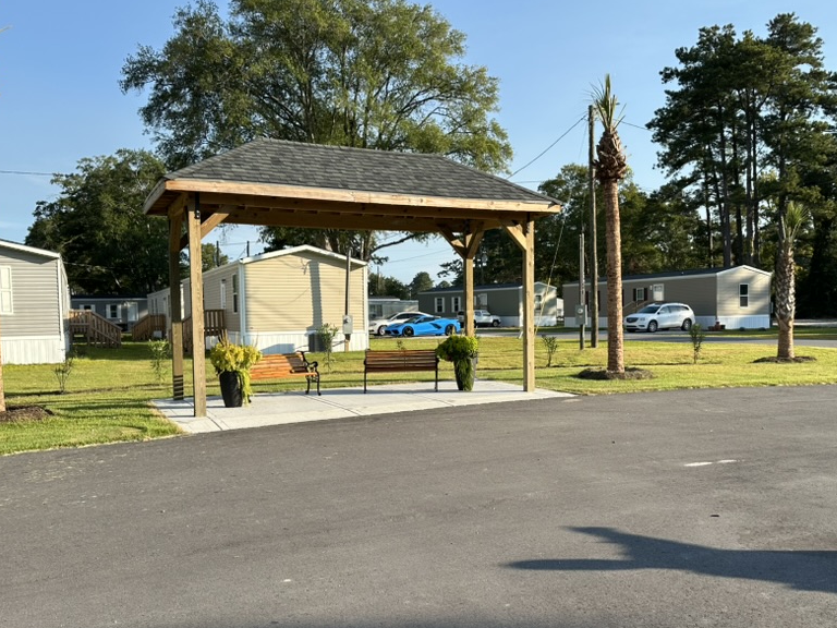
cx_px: 478
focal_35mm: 32
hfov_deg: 56.6
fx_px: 774
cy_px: 343
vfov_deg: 44.1
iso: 80
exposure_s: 1/2110
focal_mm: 6.86
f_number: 1.78
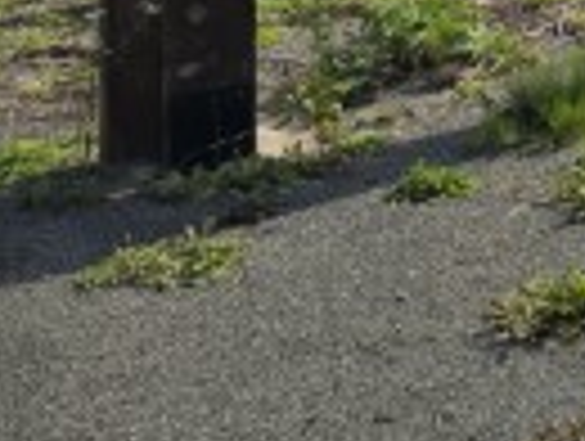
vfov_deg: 11.8
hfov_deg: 13.4
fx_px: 1913
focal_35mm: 113
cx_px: 1359
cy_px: -423
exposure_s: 1/1041
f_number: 1.7
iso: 12
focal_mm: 6.3
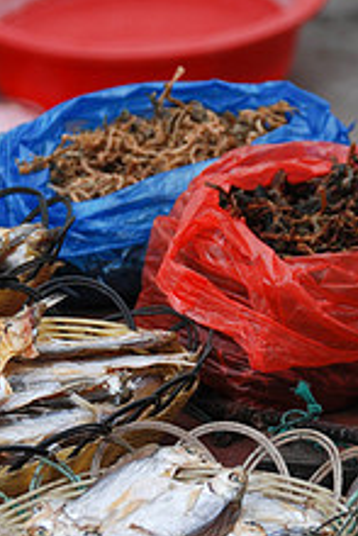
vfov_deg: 8.1
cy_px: 446
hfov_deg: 5.5
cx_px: 225
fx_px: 3753
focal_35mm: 252
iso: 320
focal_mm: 82
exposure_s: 1/500
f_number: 5.6
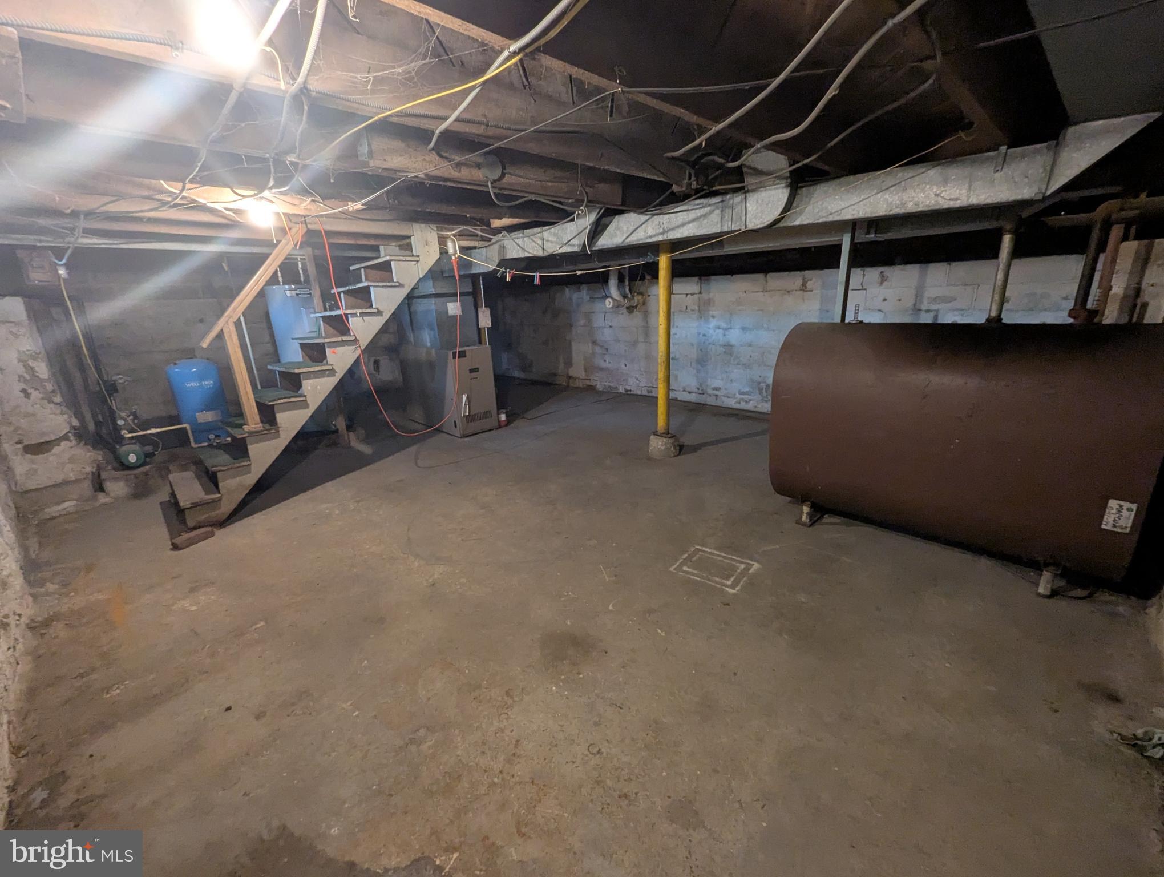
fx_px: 438
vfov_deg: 90.1
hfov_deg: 106.1
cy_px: 438
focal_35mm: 13
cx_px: 582
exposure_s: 1/24
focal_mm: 1.95
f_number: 2.2
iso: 312
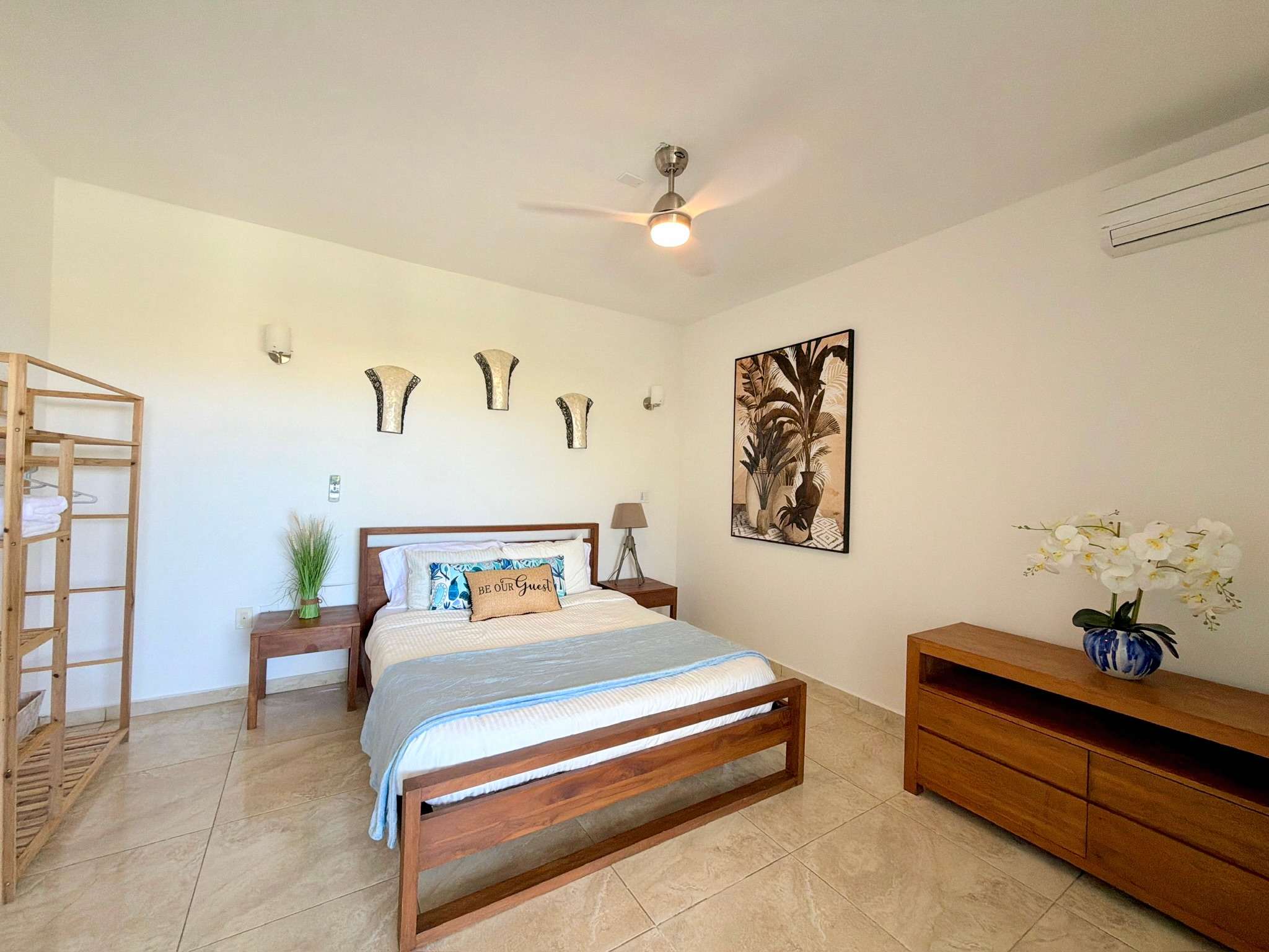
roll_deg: -1.4
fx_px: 513
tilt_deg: -0.3
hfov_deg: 102.1
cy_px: 476
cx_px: 634
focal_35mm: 14
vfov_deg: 85.7
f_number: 2.2
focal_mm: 2.22
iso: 125
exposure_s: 1/121
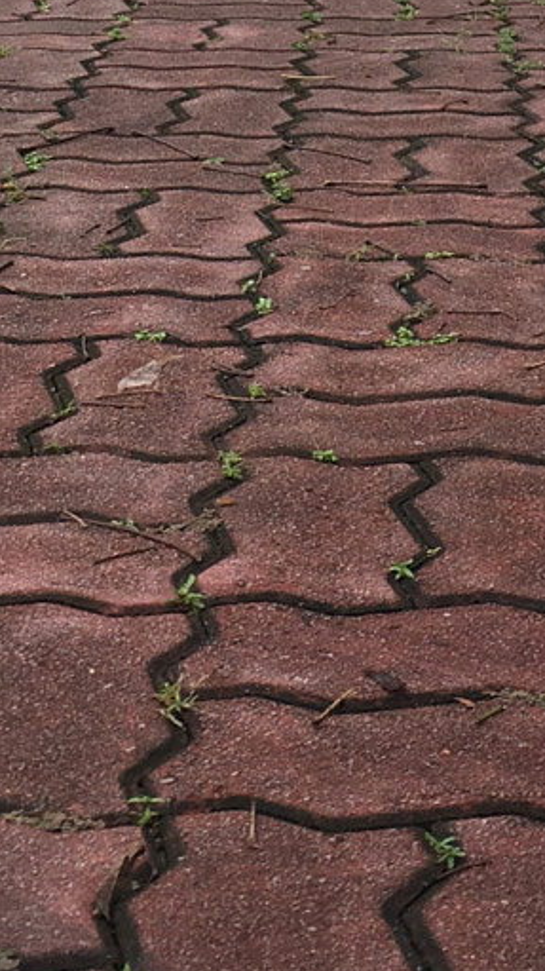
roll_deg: -1.8
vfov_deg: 20.6
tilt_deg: -7.5
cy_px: -70
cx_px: 287
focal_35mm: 99
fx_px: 2546
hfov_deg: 12.2
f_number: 2.2
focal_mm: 4.15
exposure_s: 1/227
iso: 25
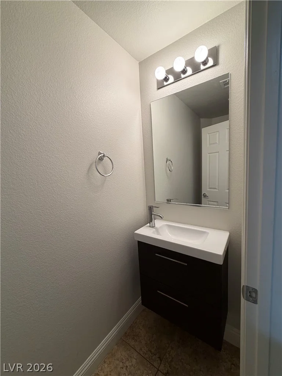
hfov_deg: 85.7
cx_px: 141
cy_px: 188
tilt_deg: -6.7
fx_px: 152
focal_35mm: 14
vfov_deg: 102.1
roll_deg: +2.9
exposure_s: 1/120
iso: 160
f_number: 2.2
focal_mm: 2.22
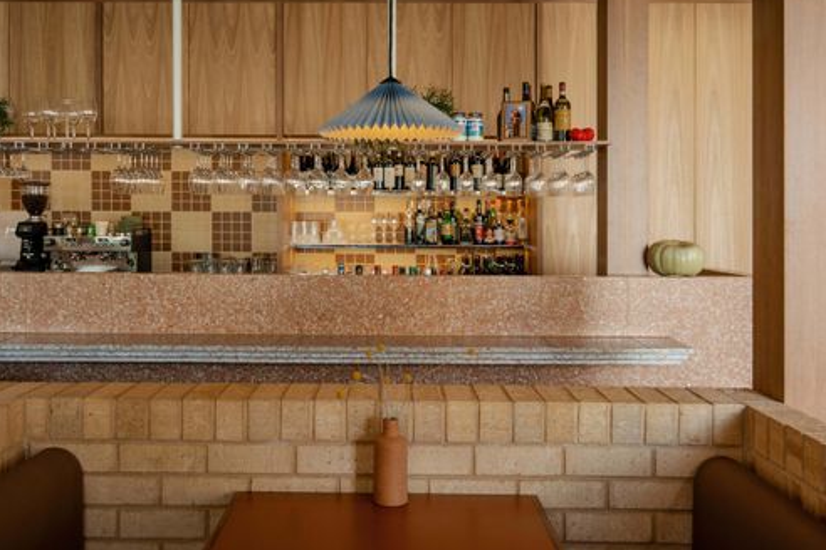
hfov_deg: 51.8
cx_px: 380
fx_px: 849
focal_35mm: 37
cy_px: 224
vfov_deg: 35.8
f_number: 14
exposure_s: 1/10
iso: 800
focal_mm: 31
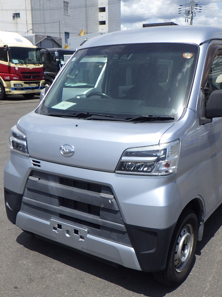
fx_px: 325
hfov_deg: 37.6
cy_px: 150
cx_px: 129
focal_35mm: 38
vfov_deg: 49.0
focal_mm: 5
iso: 125
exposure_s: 1/1250
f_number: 4.2
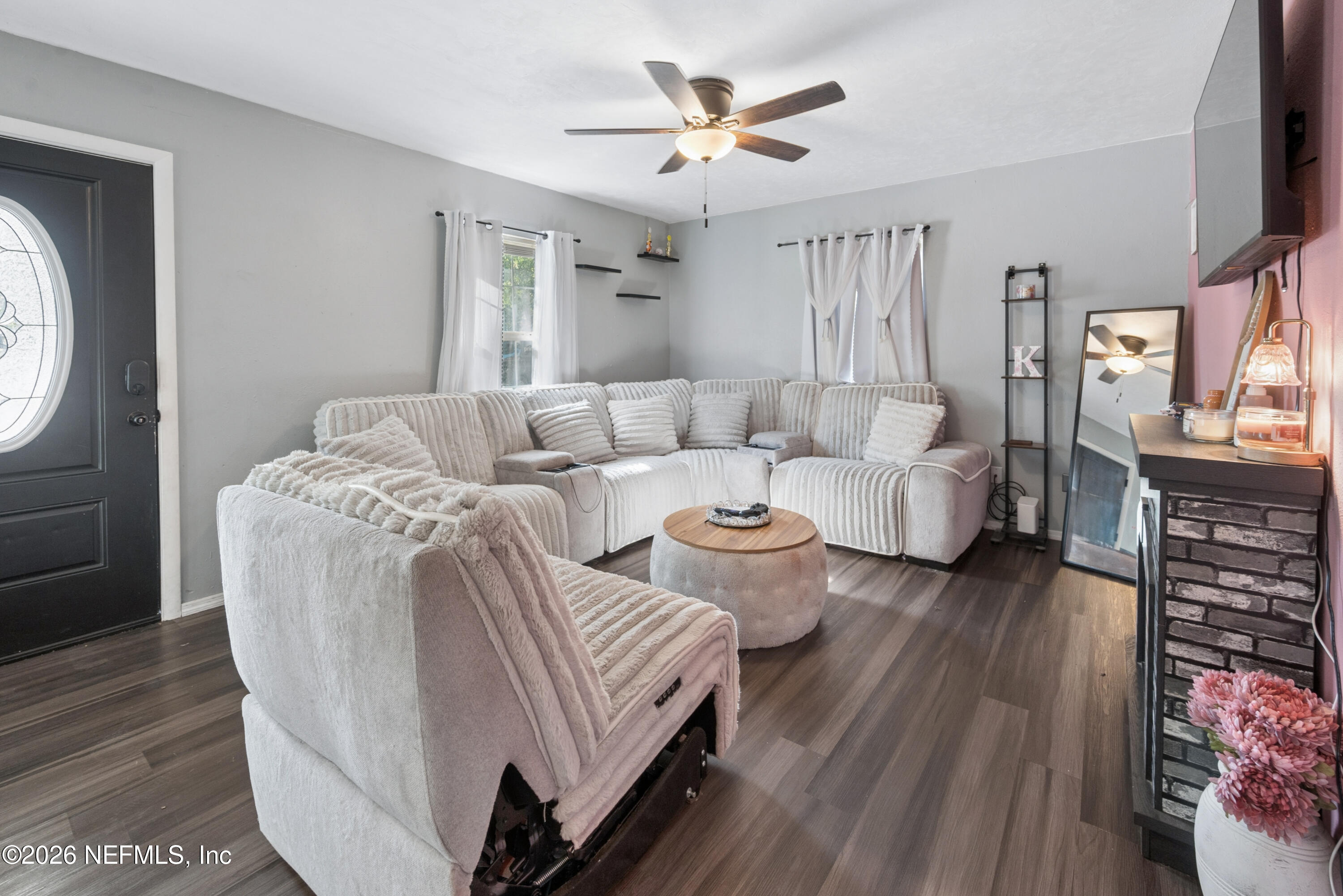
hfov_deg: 104.2
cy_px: 448
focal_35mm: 14
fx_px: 522
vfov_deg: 81.2
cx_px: 672
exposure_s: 1/15
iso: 400
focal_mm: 14
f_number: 8
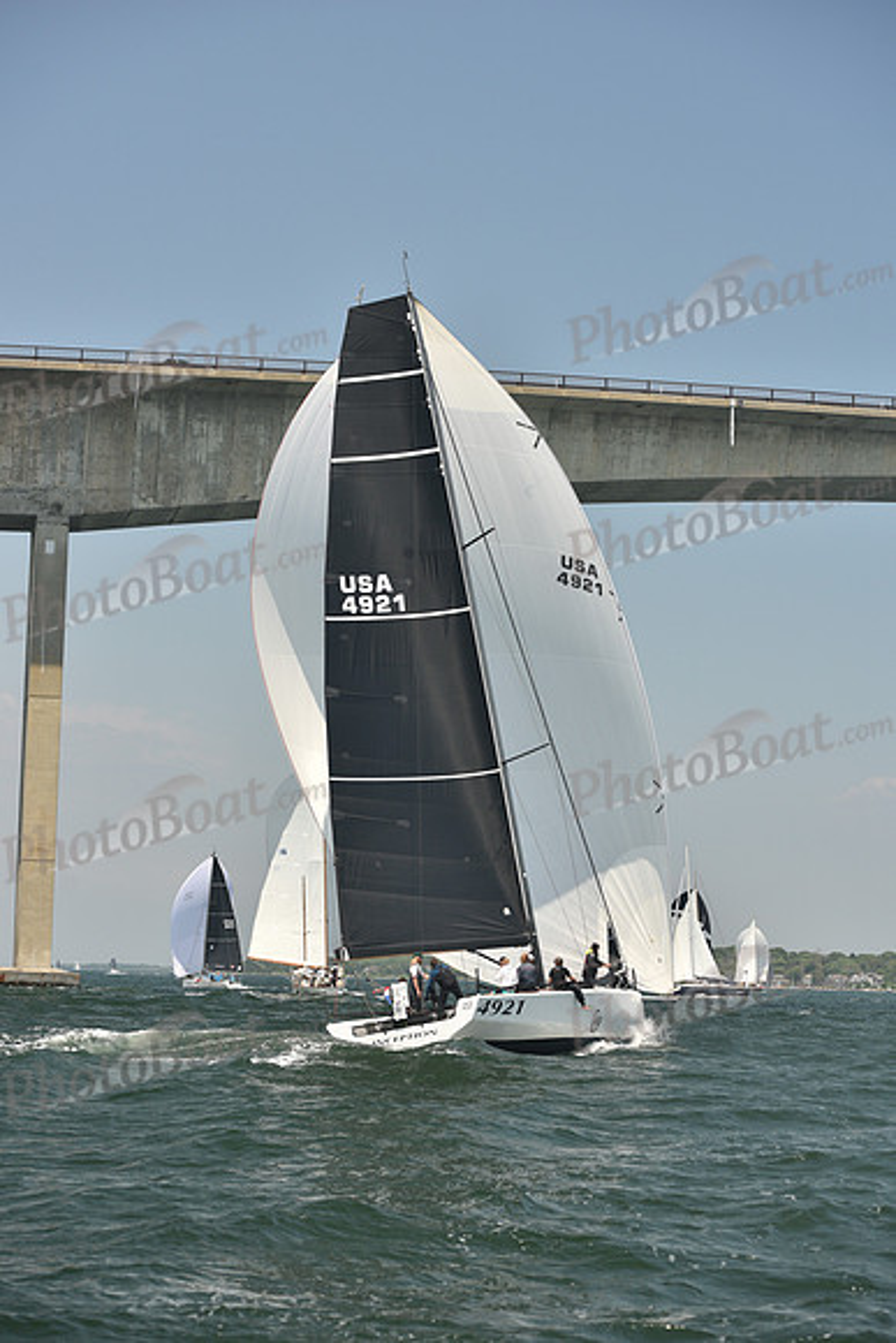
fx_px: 2612
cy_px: 672
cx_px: 448
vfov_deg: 28.8
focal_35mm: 70
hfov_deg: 19.5
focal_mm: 70
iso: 250
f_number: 5.6
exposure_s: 1/640
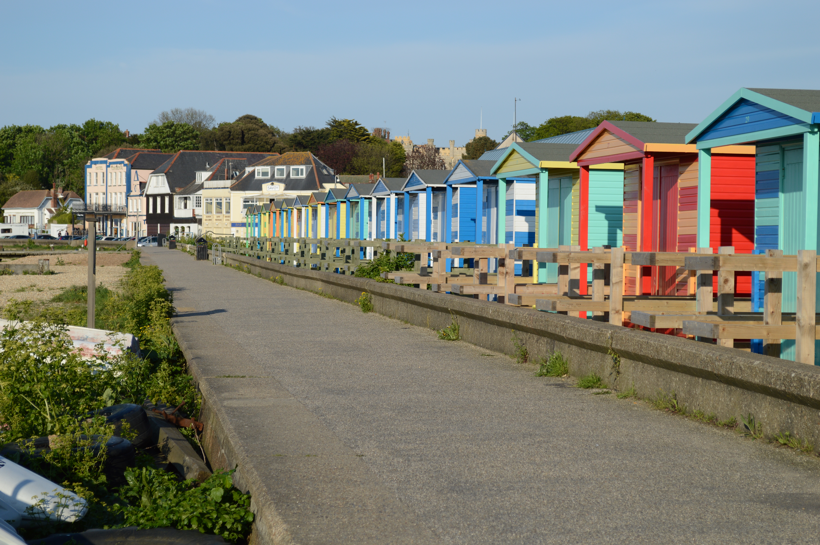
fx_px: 1877
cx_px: 410
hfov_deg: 24.6
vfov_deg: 16.5
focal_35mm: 82
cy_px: 272
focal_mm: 55
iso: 100
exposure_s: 1/400
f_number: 8
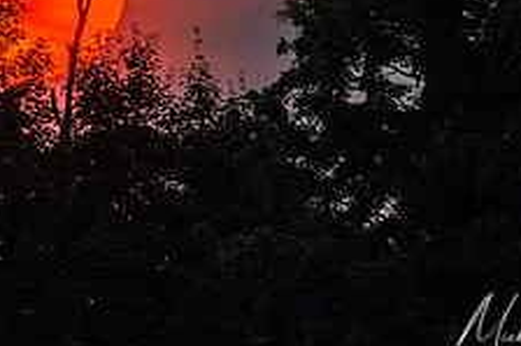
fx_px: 21692
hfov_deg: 1.4
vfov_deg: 0.9
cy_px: -272
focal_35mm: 1500
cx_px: 191
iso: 200
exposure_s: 1/500
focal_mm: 400
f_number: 8
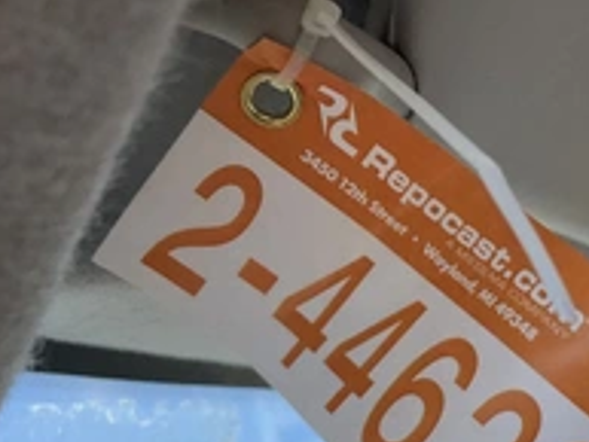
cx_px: 473
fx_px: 1022
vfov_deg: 24.0
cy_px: 357
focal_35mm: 60
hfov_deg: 31.3
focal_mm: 3
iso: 25
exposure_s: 1/739
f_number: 1.8
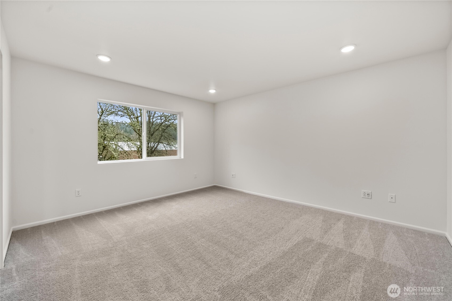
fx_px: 163
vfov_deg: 85.4
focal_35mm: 13
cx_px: 226
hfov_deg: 108.3
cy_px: 150
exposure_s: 1/20
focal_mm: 13
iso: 1000
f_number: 7.1
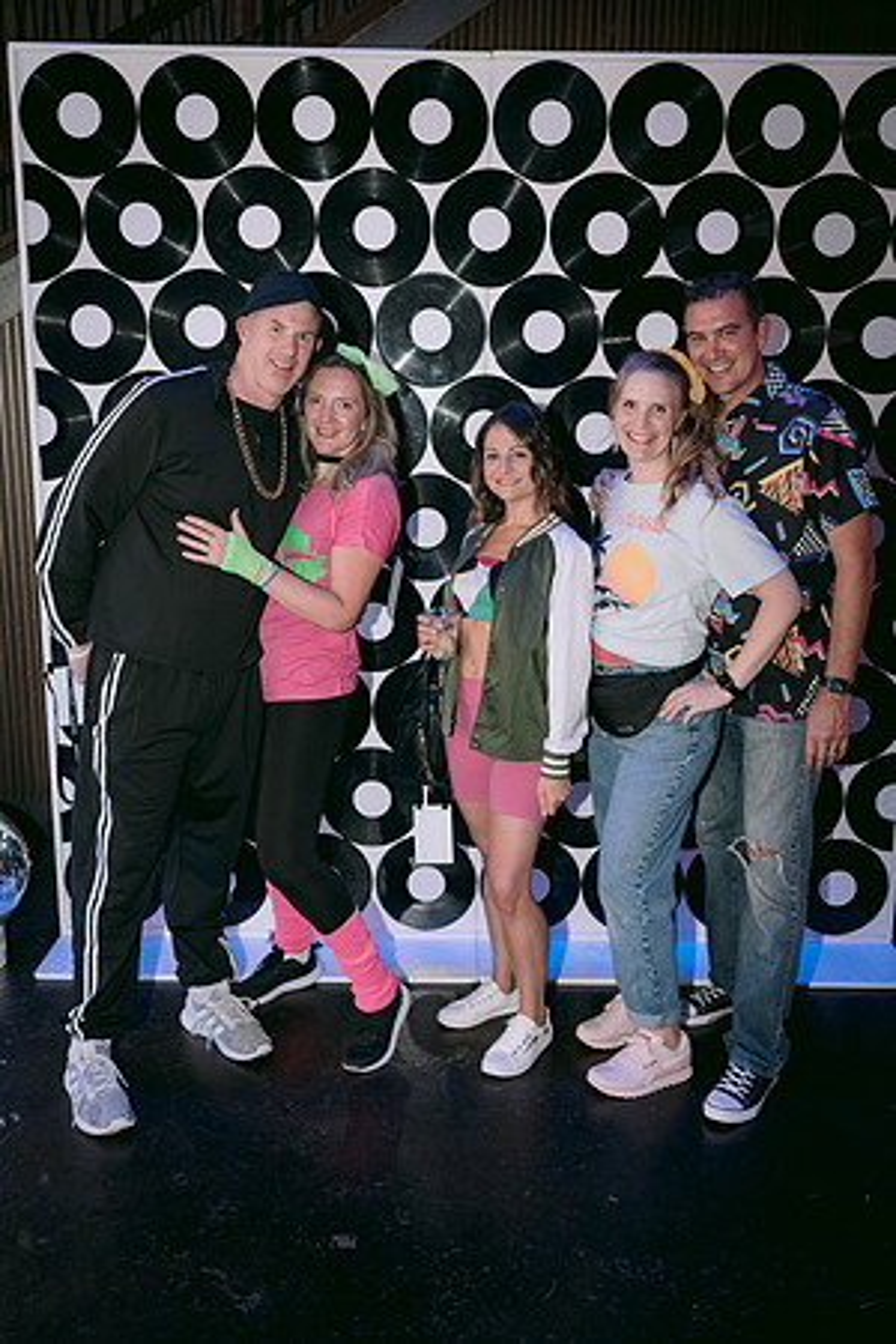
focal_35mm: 35
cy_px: 672
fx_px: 1307
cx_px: 448
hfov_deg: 37.9
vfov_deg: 54.4
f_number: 2.8
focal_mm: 35
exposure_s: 1/160
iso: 1600
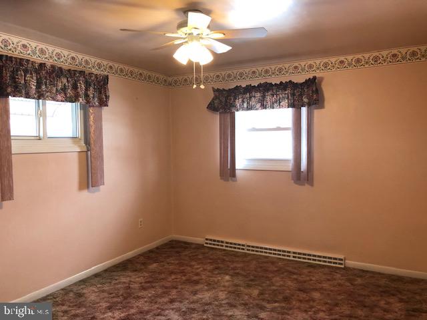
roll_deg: +1.6
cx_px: 214
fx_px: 345
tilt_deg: -2.1
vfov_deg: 49.7
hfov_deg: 63.4
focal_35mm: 28
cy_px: 160
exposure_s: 1/24
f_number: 1.8
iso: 32
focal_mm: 4
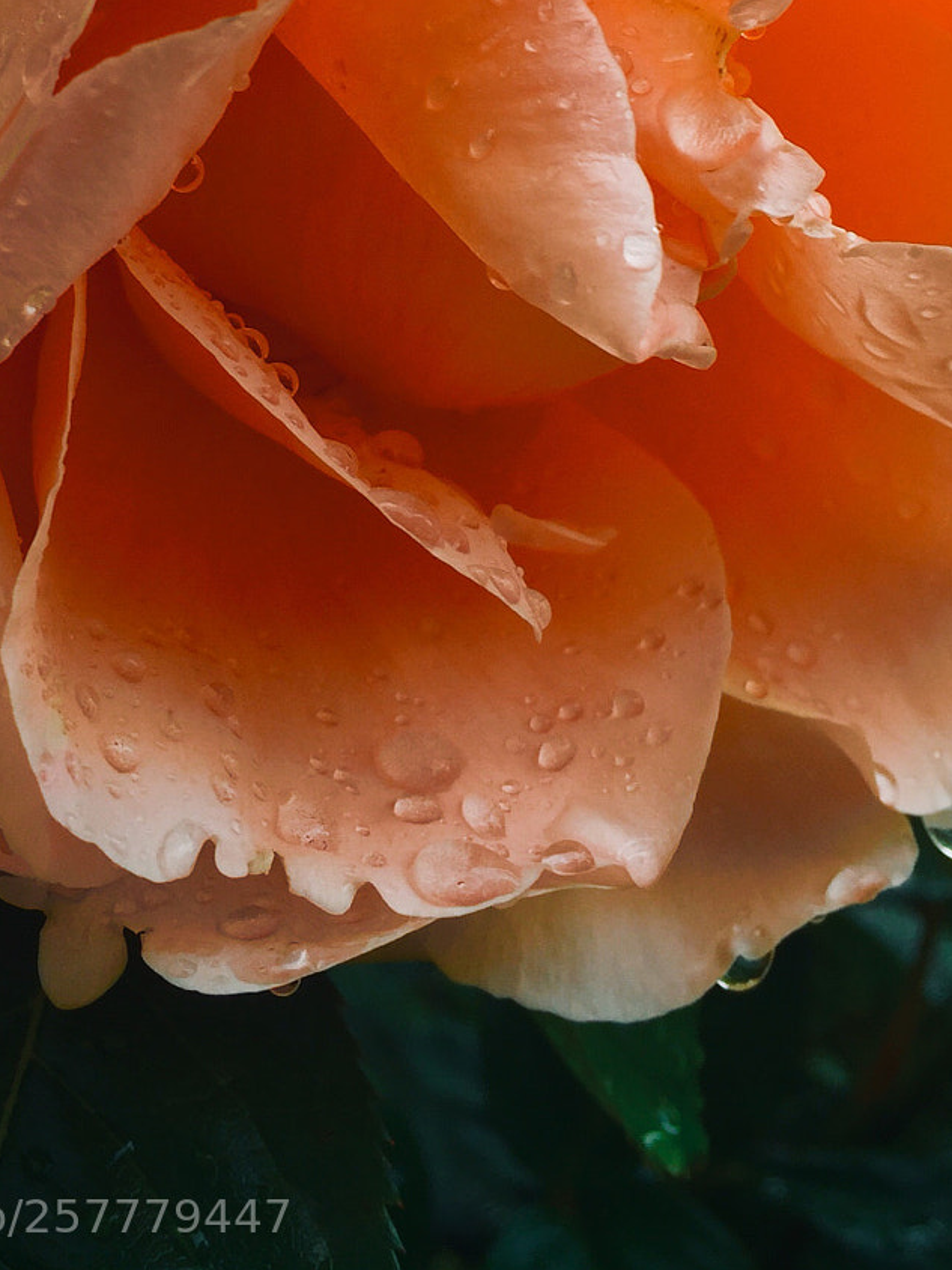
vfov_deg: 33.2
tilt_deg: +7.4
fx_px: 2017
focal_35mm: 55
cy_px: 131
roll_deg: +2.3
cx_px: 406
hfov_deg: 26.5
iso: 32
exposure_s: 1/176
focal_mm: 4.15
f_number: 2.2
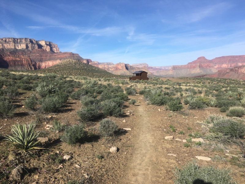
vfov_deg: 48.2
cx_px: 122
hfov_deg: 61.7
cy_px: 92
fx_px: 205
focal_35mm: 29
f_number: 2.2
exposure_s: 1/2024
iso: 25
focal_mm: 4.15
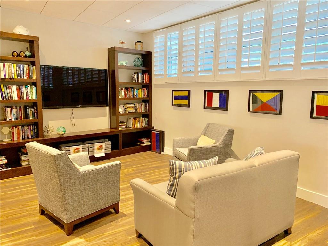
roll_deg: -0.5
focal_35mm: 26
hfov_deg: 67.3
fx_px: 246
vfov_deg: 53.1
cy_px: 123
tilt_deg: -6.4
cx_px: 164
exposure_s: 1/60
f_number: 1.8
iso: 400
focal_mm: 4.25
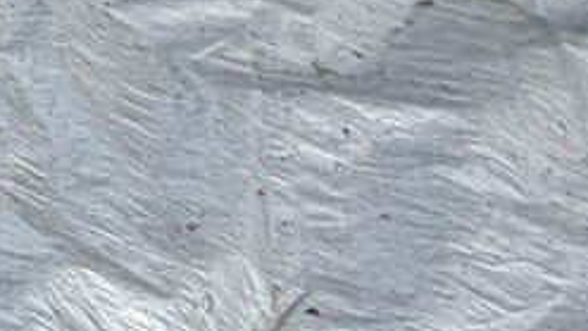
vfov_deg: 9.3
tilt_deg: -17.5
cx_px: -824
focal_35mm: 99
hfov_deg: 14.4
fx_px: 1544
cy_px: -700
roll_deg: -2.9
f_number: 2.2
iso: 50
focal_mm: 2.22
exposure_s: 1/502
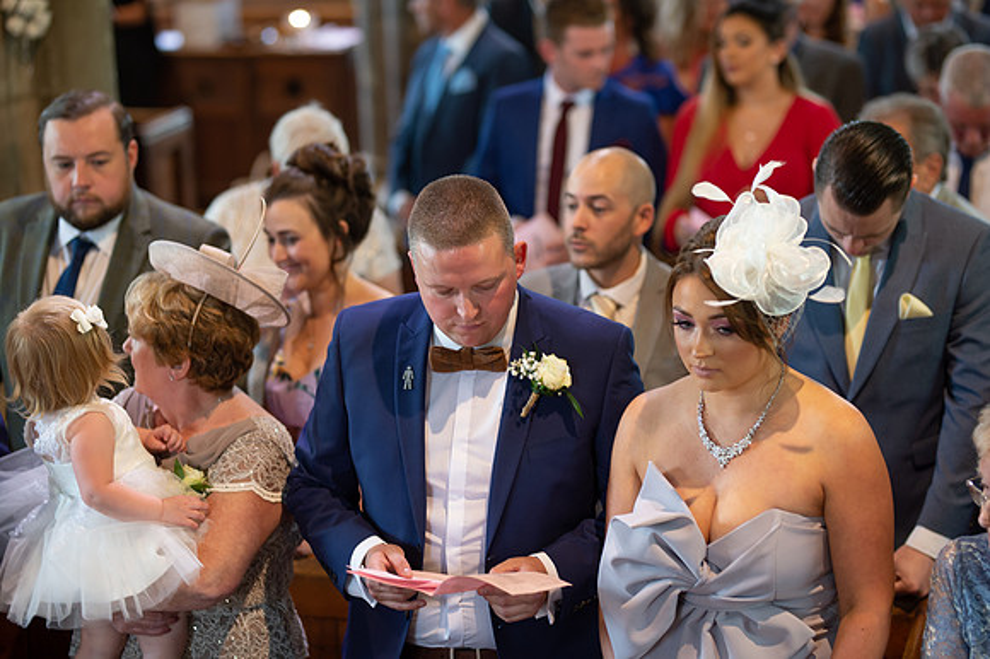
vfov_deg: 16.1
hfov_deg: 23.9
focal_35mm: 85
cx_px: 495
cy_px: 330
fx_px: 2336
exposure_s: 1/100
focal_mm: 85
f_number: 2
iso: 1250
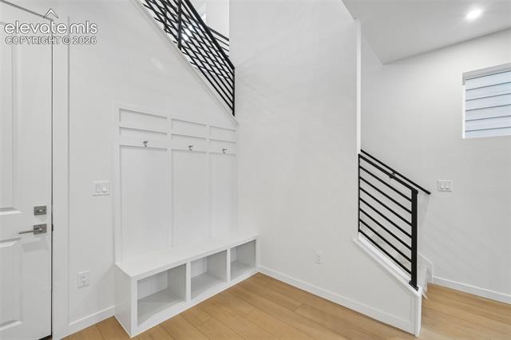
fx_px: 213
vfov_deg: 77.3
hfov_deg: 100.4
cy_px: 170
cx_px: 256
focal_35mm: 15
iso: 800
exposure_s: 1/25
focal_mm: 10
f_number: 8
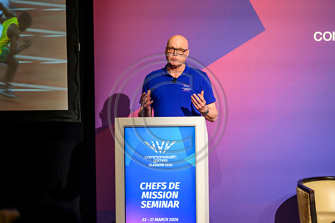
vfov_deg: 8.3
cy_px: 112
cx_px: 168
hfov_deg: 12.4
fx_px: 1536
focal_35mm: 165
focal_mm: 165
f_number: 2.8
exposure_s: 1/640
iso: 2500
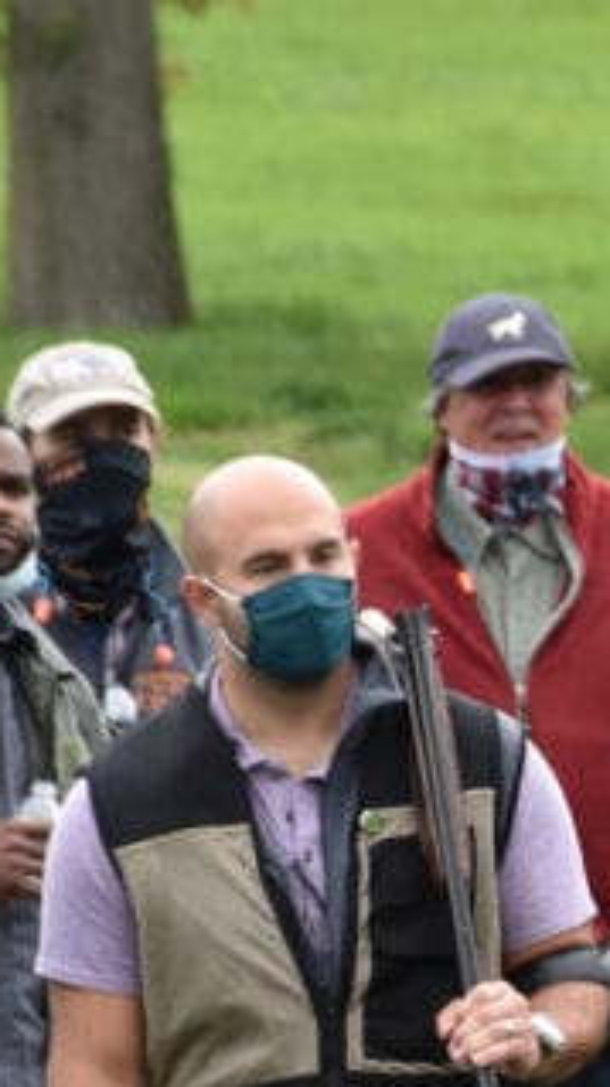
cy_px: 777
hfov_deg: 2.6
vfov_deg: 4.6
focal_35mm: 465
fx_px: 13410
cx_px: 975
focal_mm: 105
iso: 400
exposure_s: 1/200
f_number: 7.1
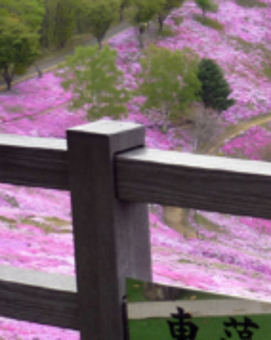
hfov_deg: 11.8
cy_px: 132
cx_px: 406
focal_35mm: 125
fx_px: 1255
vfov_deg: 15.4
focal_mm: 6.3
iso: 100
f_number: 2.9
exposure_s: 1/400
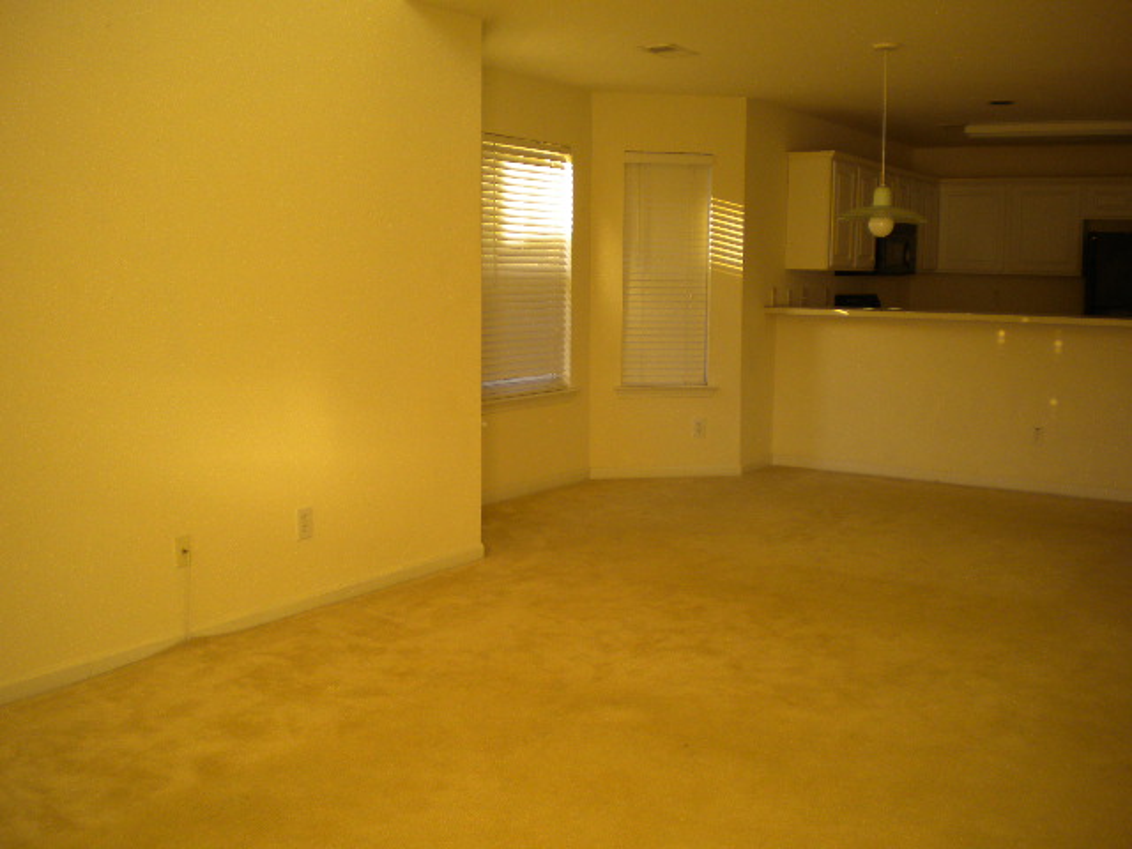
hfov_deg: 52.6
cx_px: 566
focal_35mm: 35
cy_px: 424
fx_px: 1145
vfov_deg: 40.7
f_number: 3.1
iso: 80
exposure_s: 1/130
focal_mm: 6.3
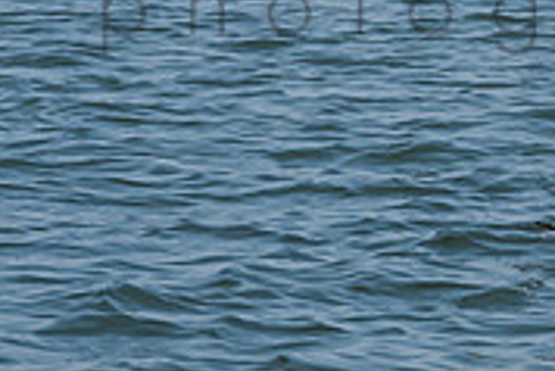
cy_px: -153
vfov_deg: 1.9
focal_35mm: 710
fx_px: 10954
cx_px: 790
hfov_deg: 2.9
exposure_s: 1/2000
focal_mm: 160
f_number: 7.6
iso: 320
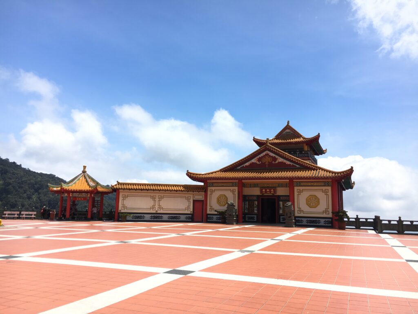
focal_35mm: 29
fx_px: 350
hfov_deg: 61.7
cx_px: 209
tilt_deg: +7.8
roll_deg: -1.1
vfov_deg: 48.2
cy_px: 157
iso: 25
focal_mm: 4.15
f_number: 2.2
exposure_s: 1/1876
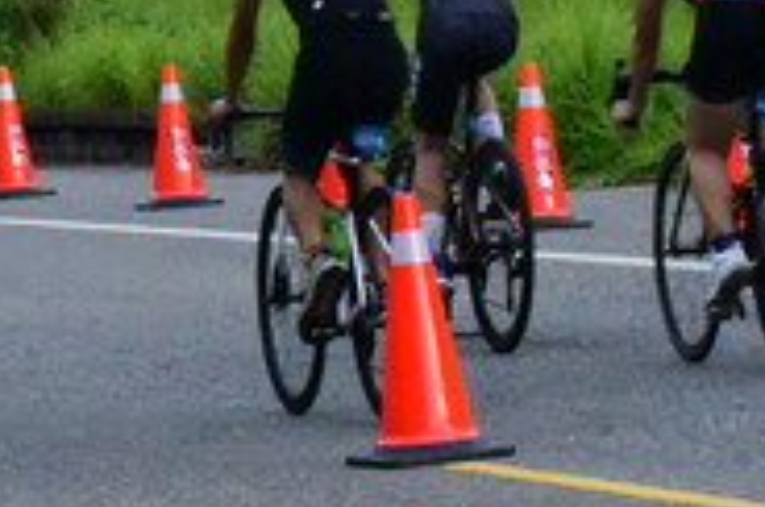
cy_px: 127
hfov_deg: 5.0
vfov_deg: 3.4
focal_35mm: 404
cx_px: -811
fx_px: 8570
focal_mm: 95
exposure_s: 1/3200
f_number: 14
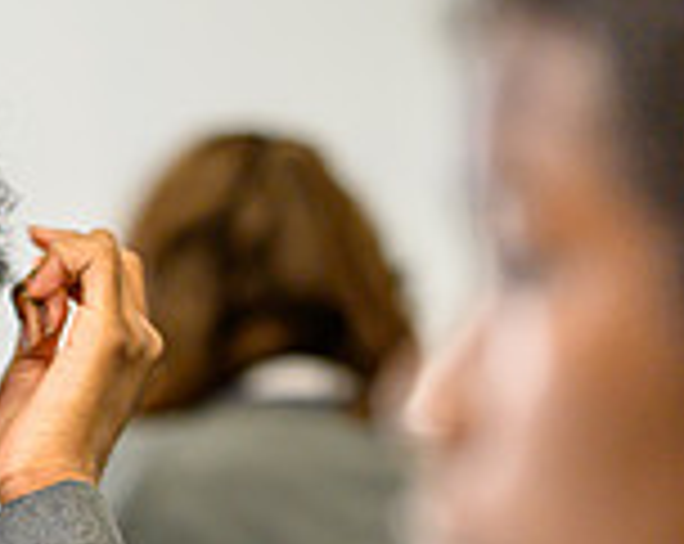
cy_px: 641
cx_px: -27
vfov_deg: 4.9
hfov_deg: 6.2
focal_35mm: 313
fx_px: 6324
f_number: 1.8
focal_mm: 85
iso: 560
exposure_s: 1/400
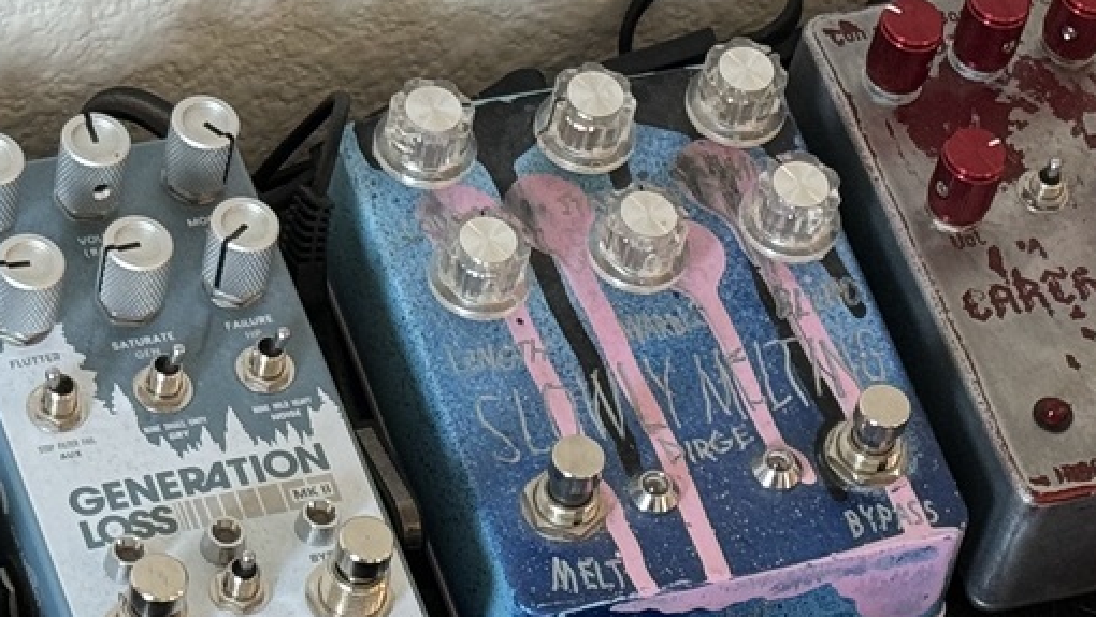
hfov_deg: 13.1
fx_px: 4767
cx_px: 612
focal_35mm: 164
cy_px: 720
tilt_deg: -46.3
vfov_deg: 7.3
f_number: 1.78
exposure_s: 1/60
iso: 160
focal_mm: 6.76
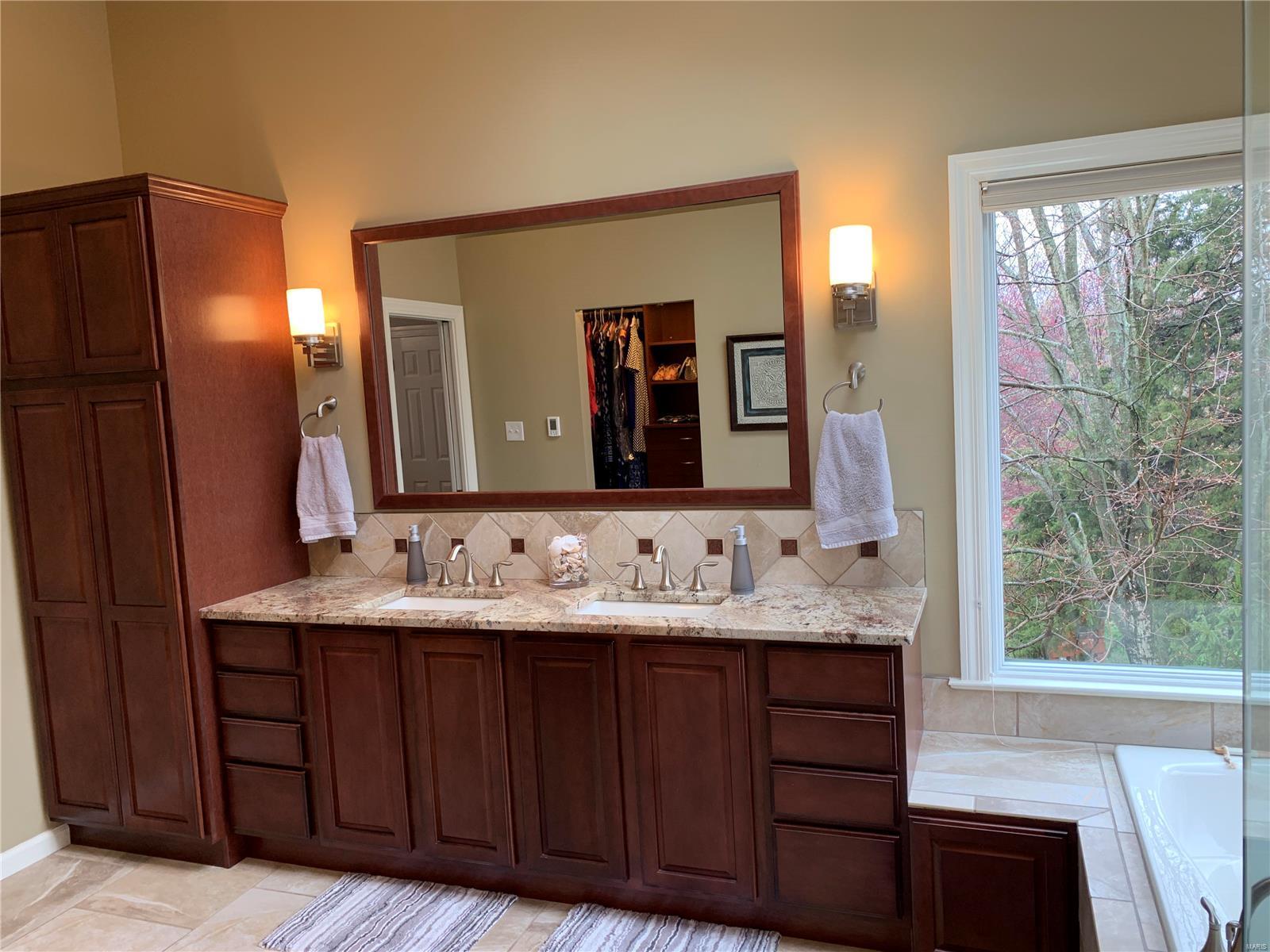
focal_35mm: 26
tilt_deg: -7.3
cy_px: 476
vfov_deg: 53.1
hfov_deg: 67.3
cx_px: 635
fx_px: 954
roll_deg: +3.3
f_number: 1.8
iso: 50
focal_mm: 4.25
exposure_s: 1/60
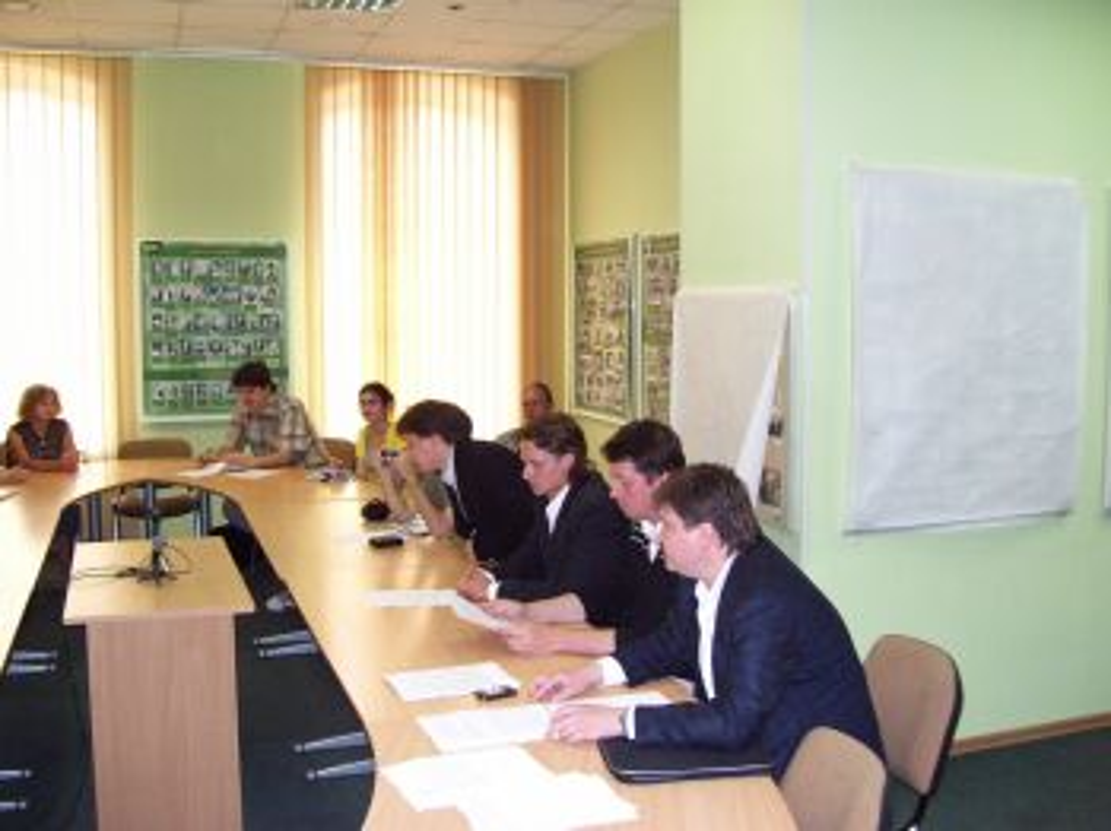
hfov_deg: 51.4
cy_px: 416
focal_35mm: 36
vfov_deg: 39.6
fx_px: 1155
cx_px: 556
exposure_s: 1/60
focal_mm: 6
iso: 200
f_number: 2.7
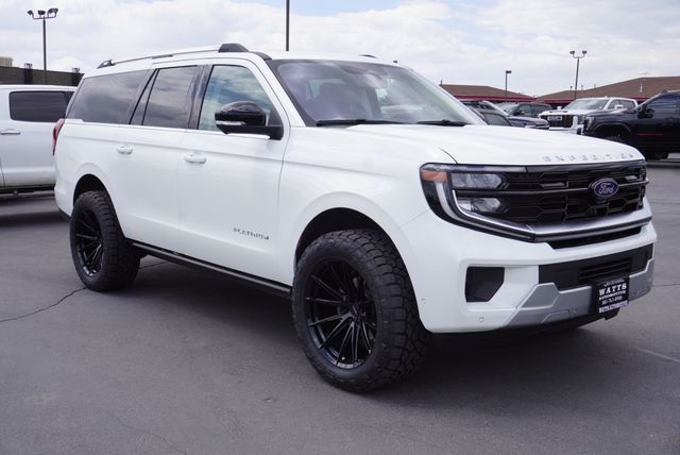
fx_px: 737
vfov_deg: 34.3
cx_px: 340
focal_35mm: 39
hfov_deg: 49.5
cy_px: 228
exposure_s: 1/125
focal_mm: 26
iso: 100
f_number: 10
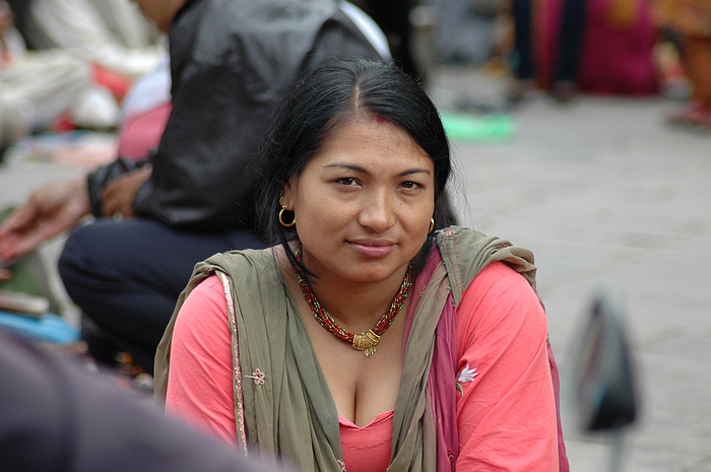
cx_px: 356
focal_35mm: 232
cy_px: 236
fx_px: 4586
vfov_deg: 5.9
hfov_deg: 8.9
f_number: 5
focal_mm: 155
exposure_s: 1/200
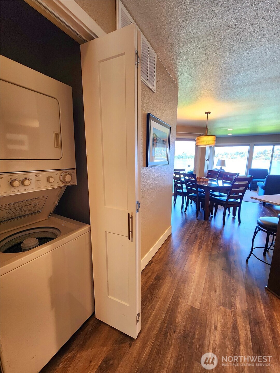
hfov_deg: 89.9
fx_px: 140
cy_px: 186
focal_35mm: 13
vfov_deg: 106.2
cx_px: 140
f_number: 2.2
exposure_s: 1/60.2
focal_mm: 2.2
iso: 250
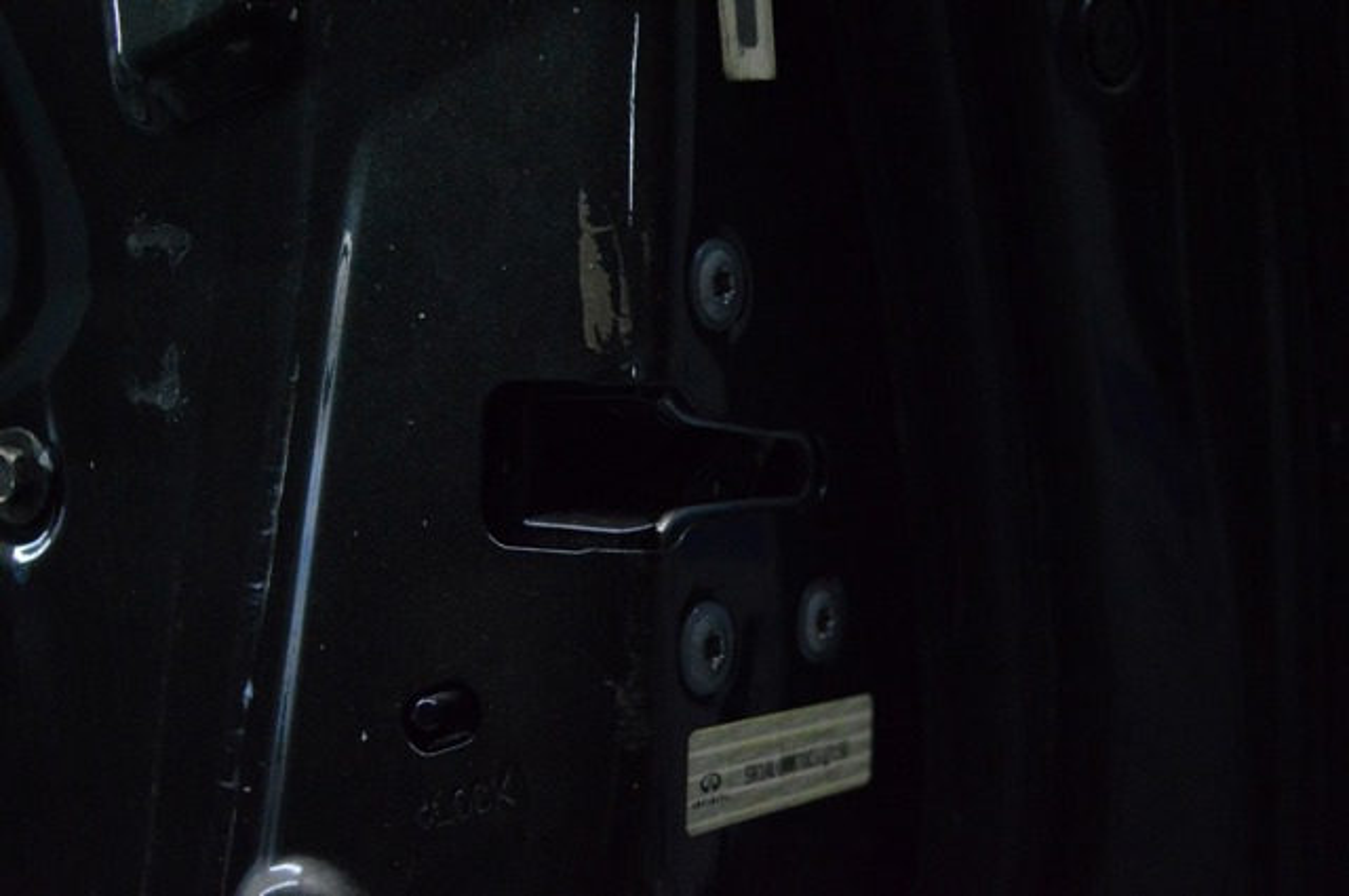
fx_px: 1796
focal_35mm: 48
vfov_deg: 28.0
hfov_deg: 41.2
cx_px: 674
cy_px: 448
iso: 6400
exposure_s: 1/800
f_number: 4.5
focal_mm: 32
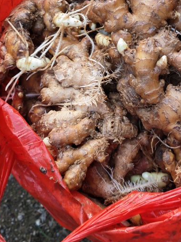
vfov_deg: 37.0
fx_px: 349
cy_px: 54
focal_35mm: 50
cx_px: 145
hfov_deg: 28.5
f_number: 1.9
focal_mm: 5.52
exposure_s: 1/33
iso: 200
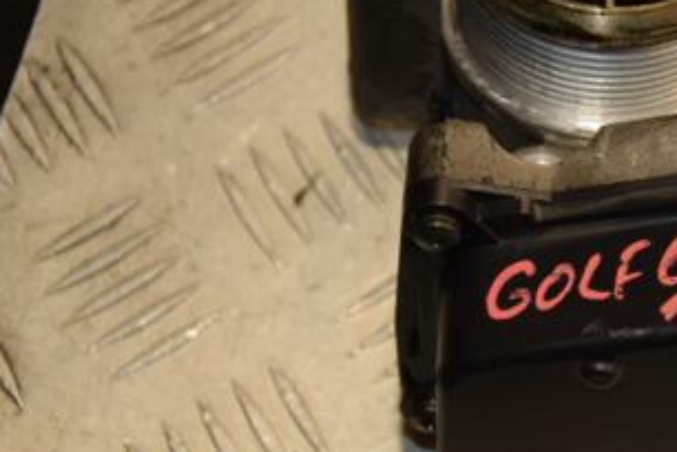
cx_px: 642
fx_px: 2764
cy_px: 182
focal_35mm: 147
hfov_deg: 13.8
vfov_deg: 9.3
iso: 800
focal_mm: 50
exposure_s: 1/160
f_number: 5
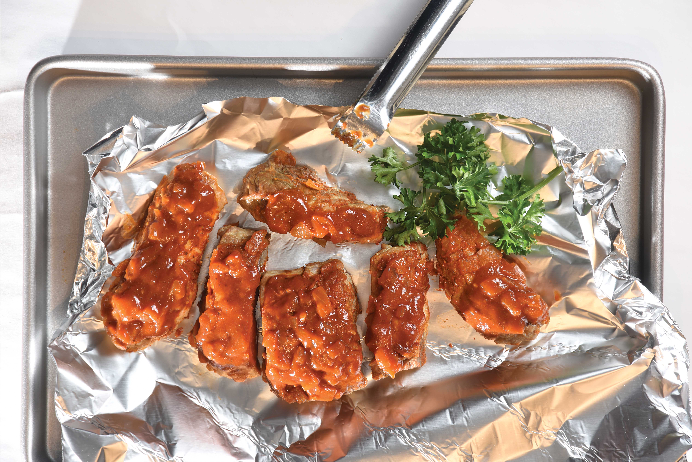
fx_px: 2307
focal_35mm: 120
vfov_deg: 11.4
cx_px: 346
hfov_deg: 17.1
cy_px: 231
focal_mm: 120
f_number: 11
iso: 100
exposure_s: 1
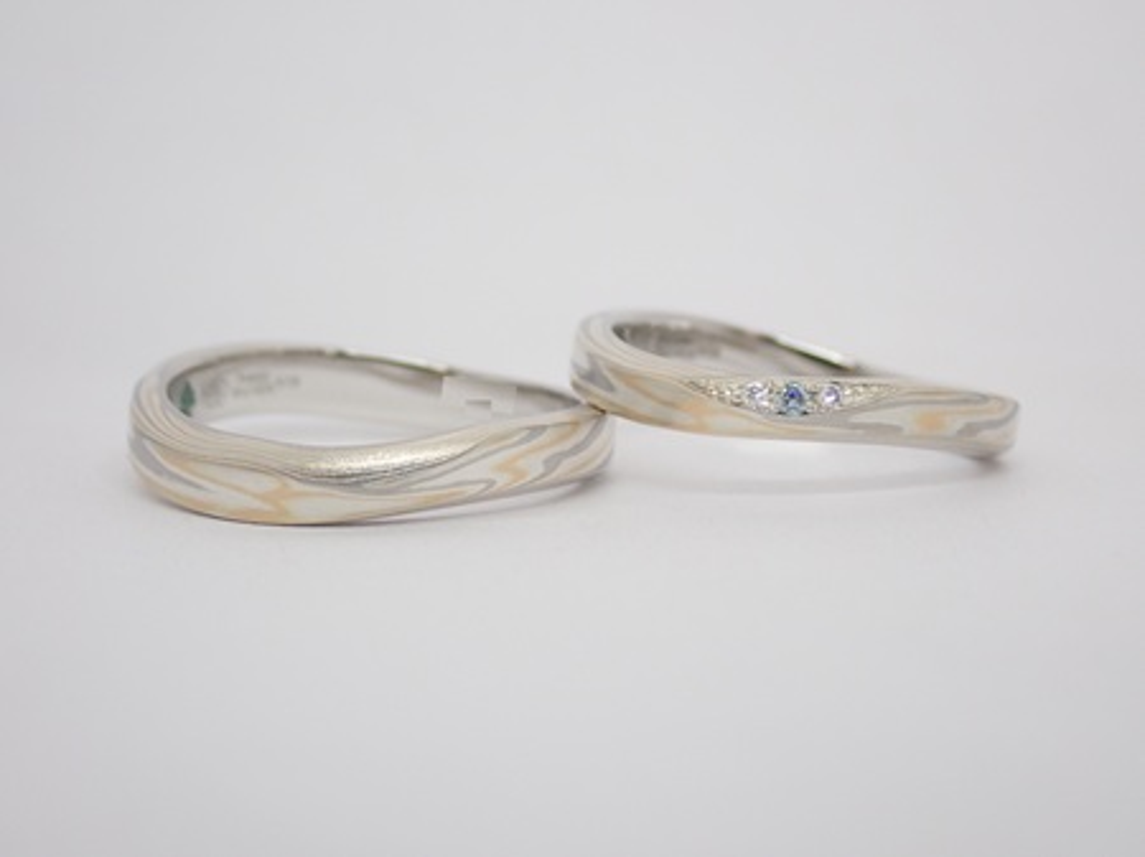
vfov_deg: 19.1
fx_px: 2546
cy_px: 428
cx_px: 572
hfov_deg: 25.3
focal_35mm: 77
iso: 200
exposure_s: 1/100
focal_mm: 13.65
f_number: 4.1
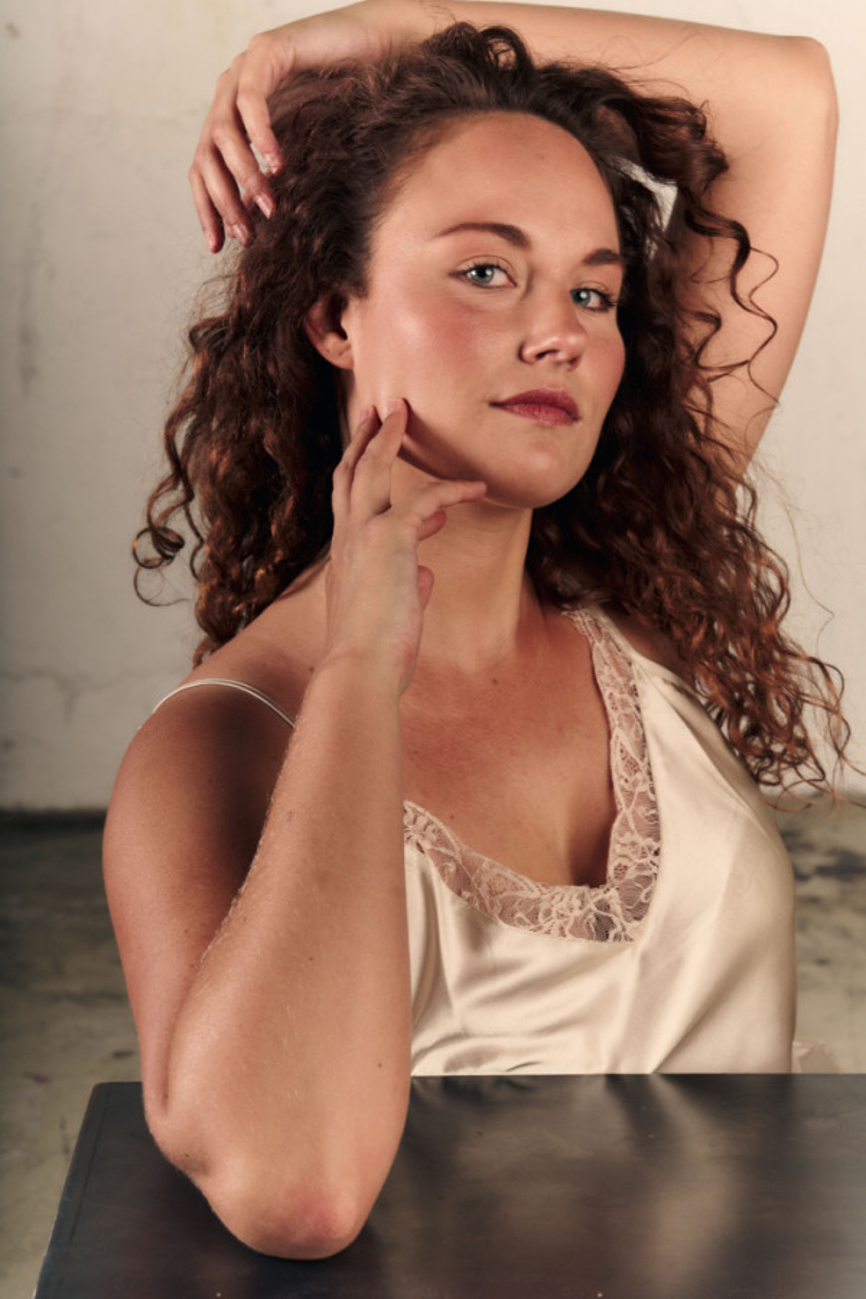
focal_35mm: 70
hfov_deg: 19.5
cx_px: 433
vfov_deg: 28.8
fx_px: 2526
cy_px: 650
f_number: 9
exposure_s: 1/250
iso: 160
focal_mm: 70
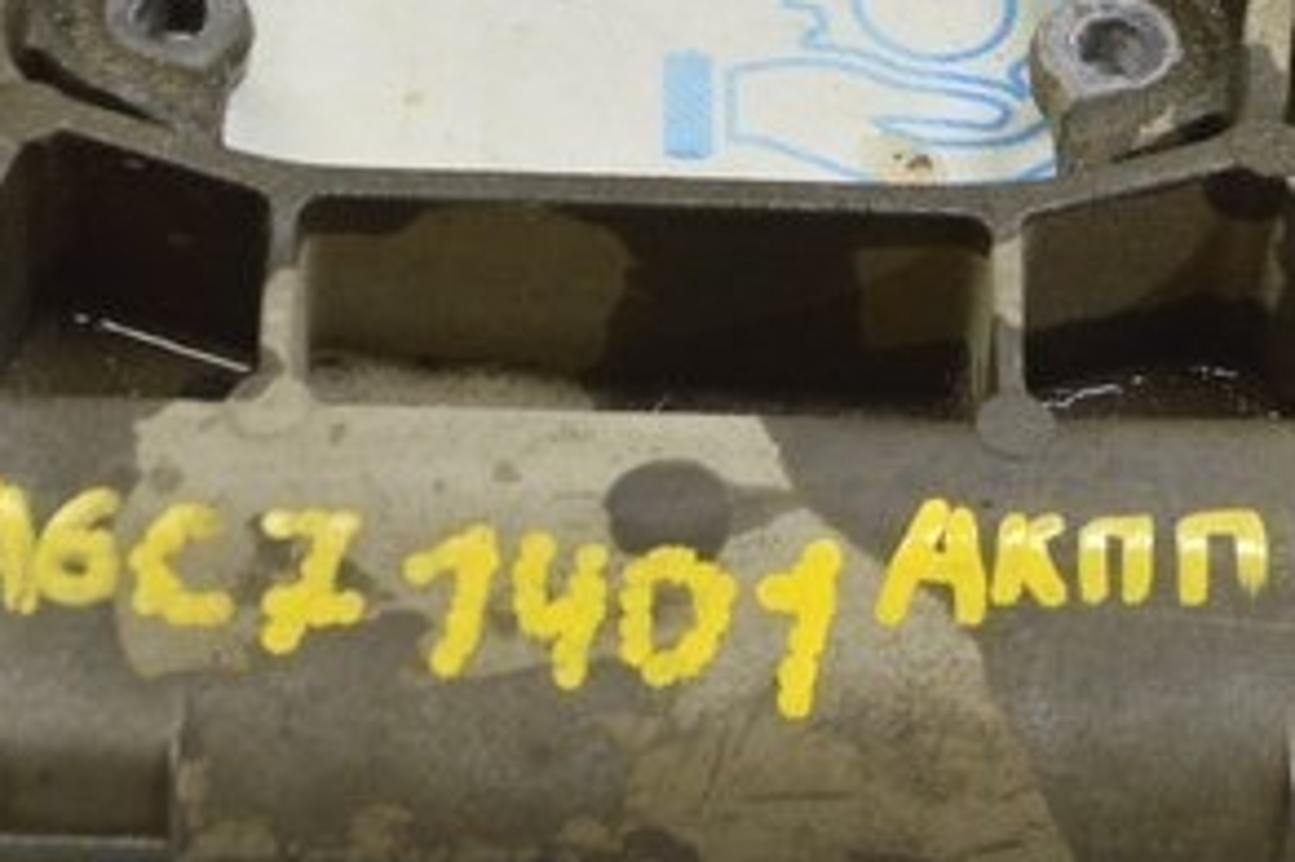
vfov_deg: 11.2
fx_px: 4341
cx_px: 698
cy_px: -73
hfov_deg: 17.0
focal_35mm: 121
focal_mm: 23
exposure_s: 1/20
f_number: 5.6
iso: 400
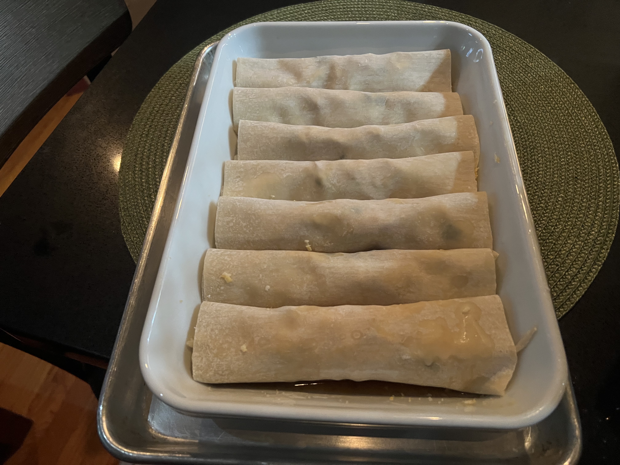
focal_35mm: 26
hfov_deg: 67.3
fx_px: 466
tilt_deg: -56.8
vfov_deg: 53.1
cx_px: 310
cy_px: 232
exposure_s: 1/30
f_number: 1.5
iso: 640
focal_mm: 5.7
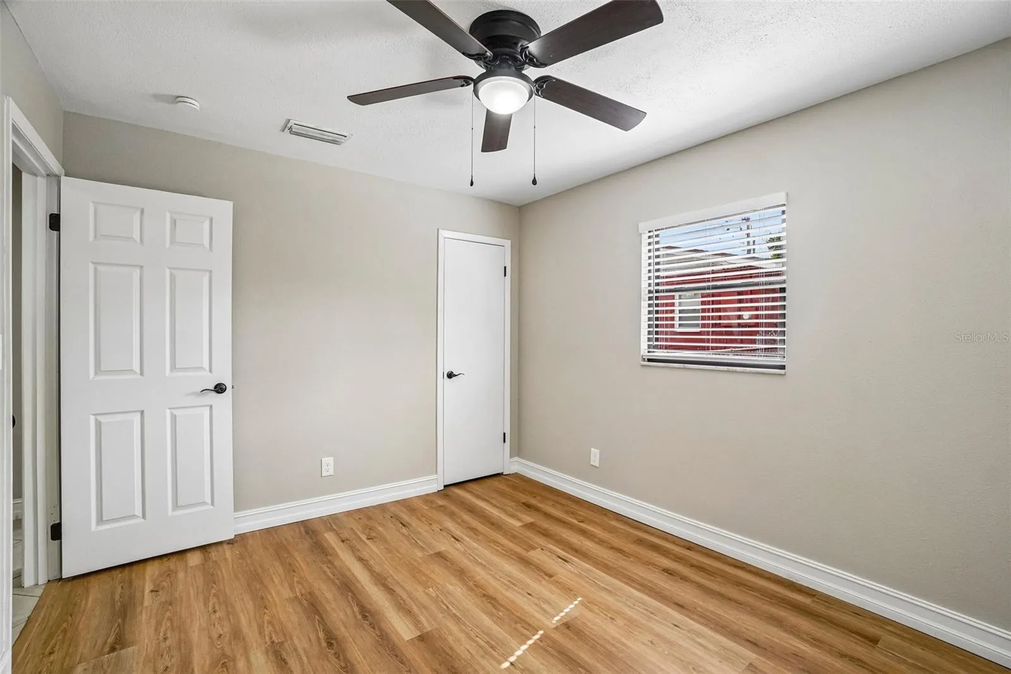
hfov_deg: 100.4
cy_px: 337
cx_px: 506
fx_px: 421
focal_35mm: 15
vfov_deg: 77.3
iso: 400
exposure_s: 1/30
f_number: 8
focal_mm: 10
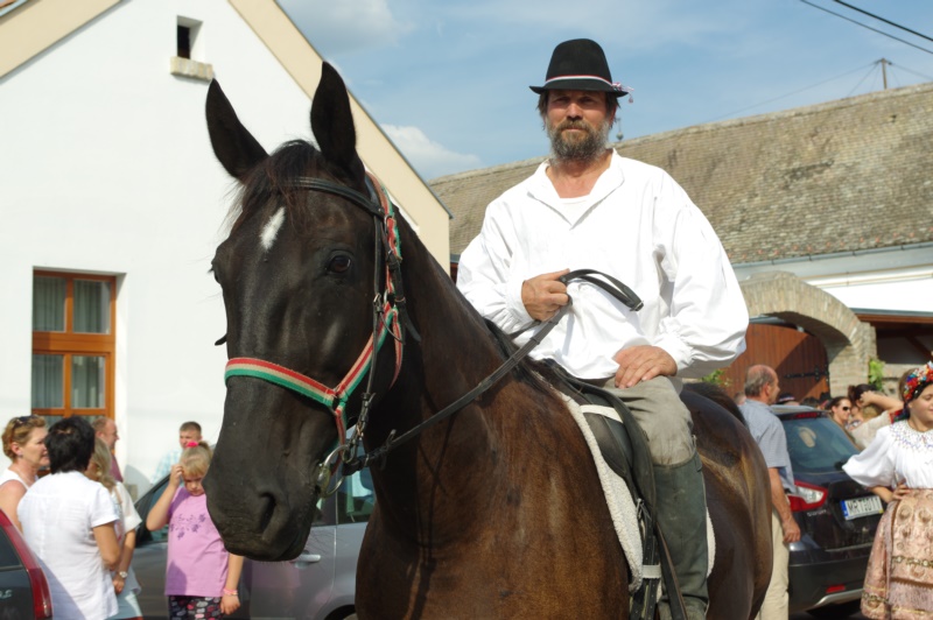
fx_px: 1269
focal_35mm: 49
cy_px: 310
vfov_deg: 27.5
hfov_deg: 40.4
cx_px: 466
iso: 100
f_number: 8
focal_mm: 32.5
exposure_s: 1/250
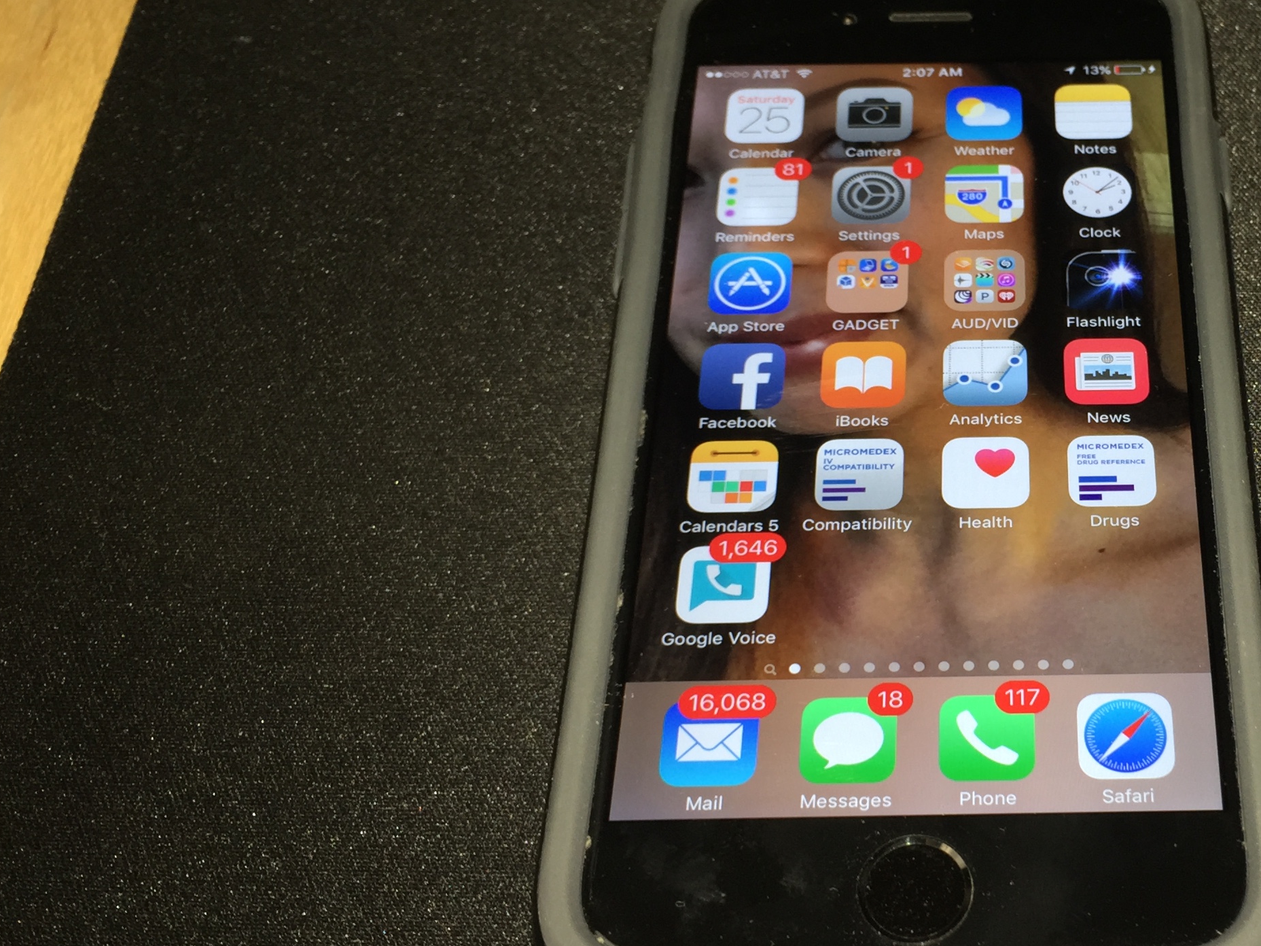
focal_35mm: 51
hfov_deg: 36.1
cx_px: 1023
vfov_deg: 28.6
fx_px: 1858
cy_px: 462
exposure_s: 1/41
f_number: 2.2
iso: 32
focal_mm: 4.15
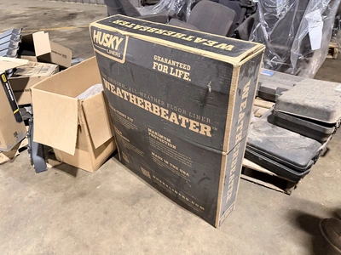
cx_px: 170
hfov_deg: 71.6
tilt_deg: -31.3
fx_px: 236
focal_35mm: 24
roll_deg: +4.5
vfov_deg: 56.8
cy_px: 128
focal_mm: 6.76
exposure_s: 1/56
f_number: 1.78
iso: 800
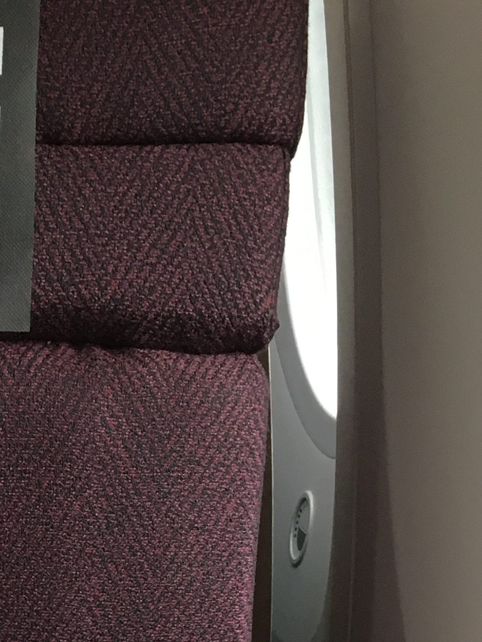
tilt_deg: -29.2
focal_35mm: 96
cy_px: 1053
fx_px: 1782
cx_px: -184
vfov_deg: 17.6
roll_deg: -1.7
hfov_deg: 14.6
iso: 32
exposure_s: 1/30
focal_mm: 4.15
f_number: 2.2
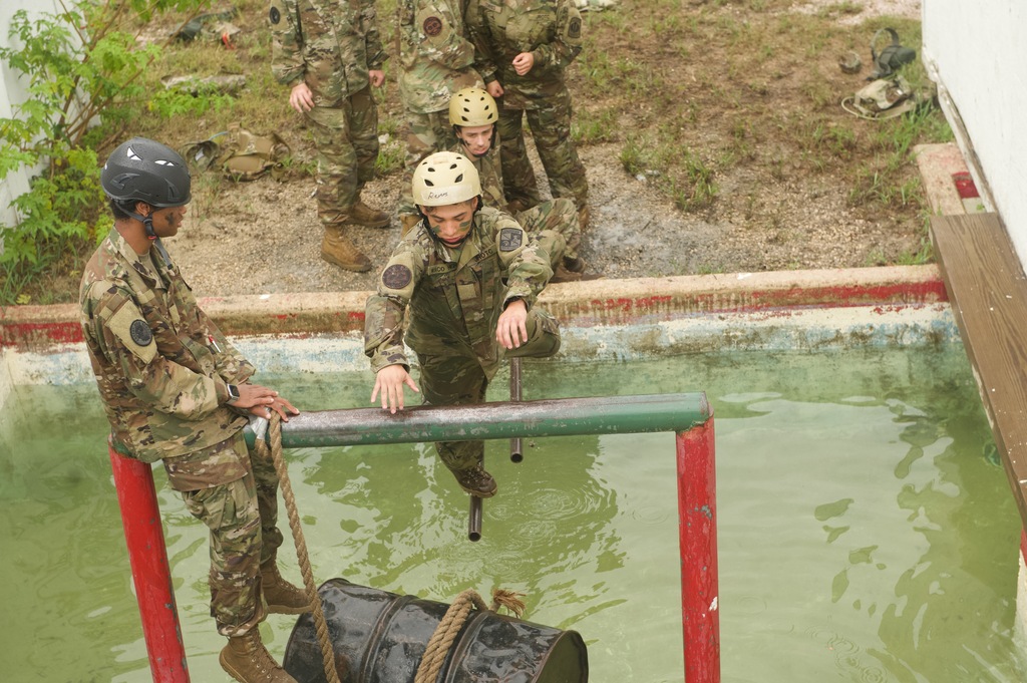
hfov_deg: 28.9
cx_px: 514
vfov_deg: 19.4
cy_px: 342
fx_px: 1995
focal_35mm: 70
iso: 800
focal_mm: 70
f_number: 5
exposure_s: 1/1250
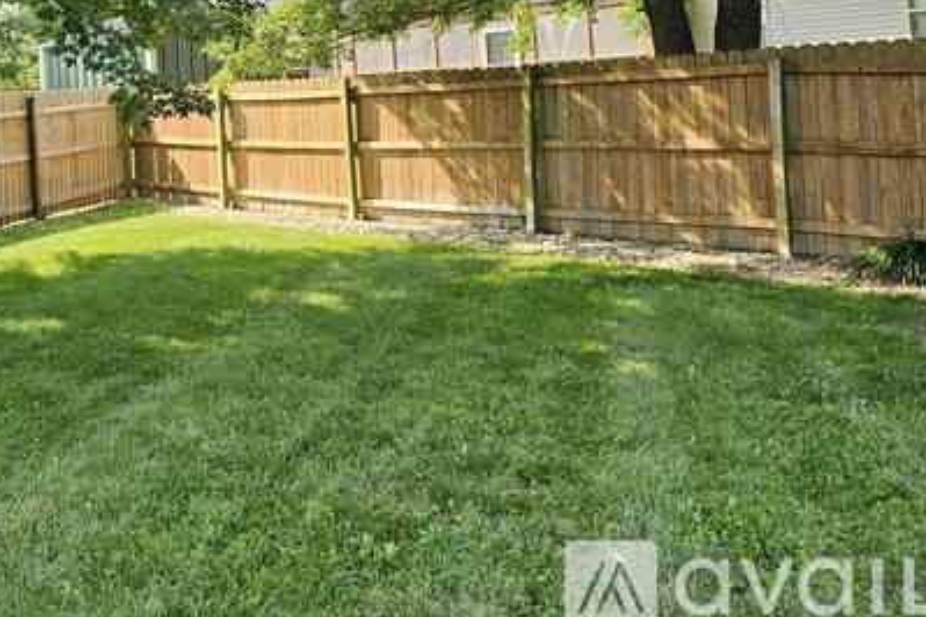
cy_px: 53
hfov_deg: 45.6
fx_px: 1029
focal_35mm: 40
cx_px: 166
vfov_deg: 31.7
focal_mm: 6.3
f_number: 1.7
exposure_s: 1/180
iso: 20
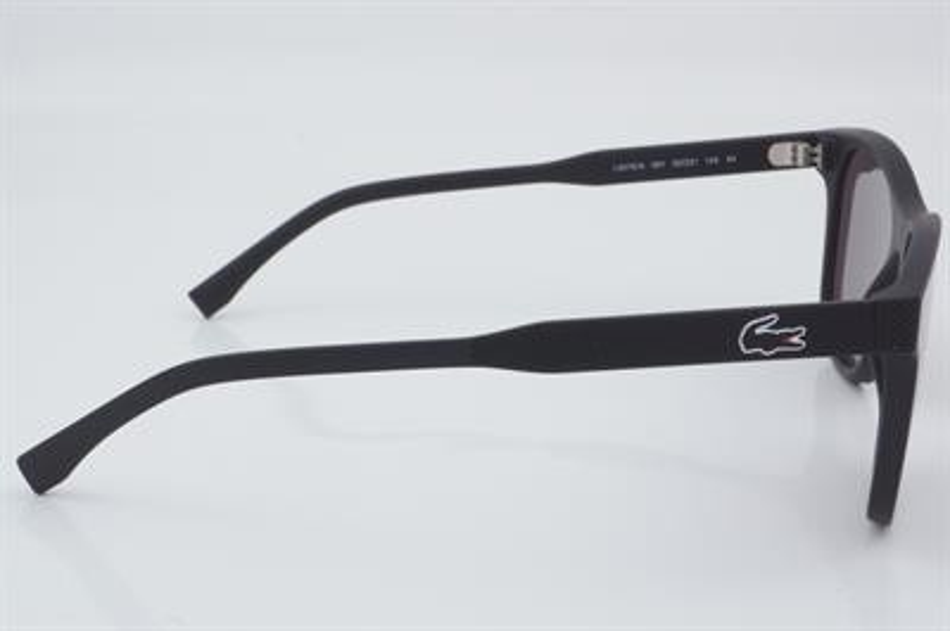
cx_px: 475
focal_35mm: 75
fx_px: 1977
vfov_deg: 18.2
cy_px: 316
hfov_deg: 27.0
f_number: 32
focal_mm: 50
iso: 100
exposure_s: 1/3
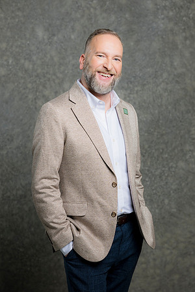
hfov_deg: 16.1
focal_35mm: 85
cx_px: 98
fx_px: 691
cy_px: 146
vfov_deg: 23.9
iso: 125
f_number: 5
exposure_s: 1/200
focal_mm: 85
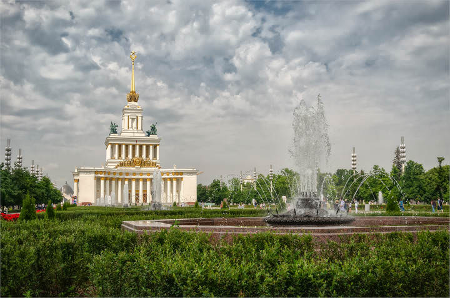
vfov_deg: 34.1
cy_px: 149
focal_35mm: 39
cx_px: 225
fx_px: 487
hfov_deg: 49.6
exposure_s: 1/500
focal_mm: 26
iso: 200
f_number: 11
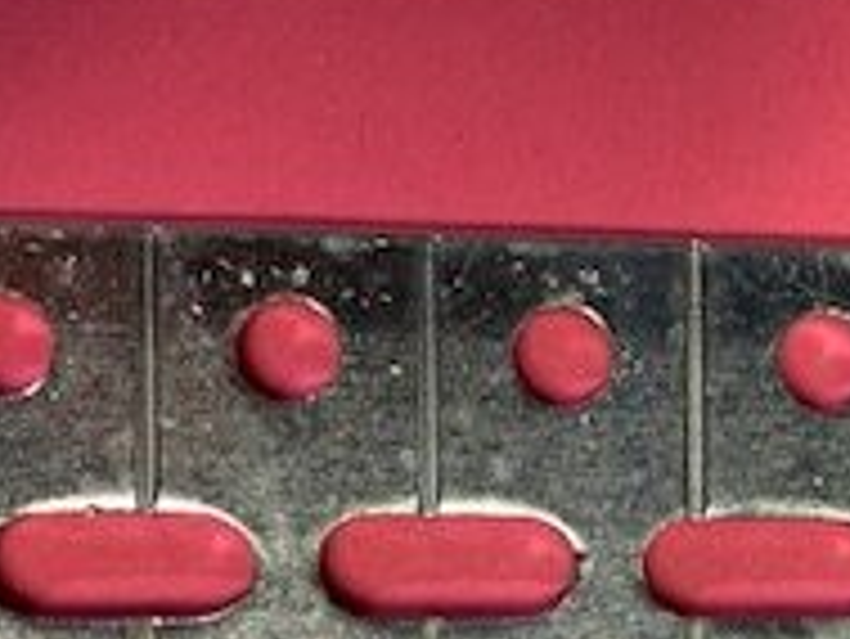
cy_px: 652
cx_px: 751
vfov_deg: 16.4
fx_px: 2162
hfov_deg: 21.8
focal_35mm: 88
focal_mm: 4.25
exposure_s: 1/60
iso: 250
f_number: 1.8
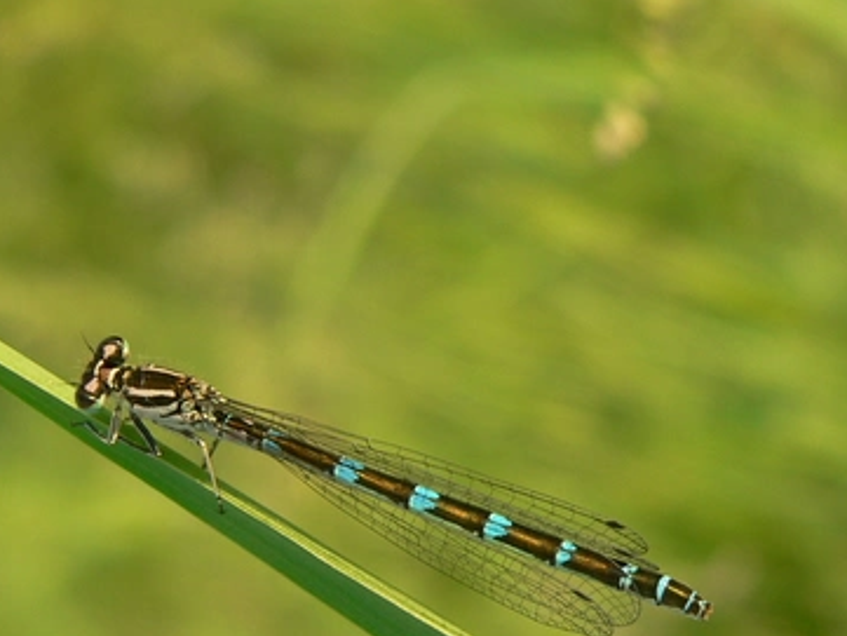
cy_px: 451
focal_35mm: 133
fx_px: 3255
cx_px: 425
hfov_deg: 14.8
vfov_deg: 11.1
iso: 80
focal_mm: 12.5
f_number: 4
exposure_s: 1/200
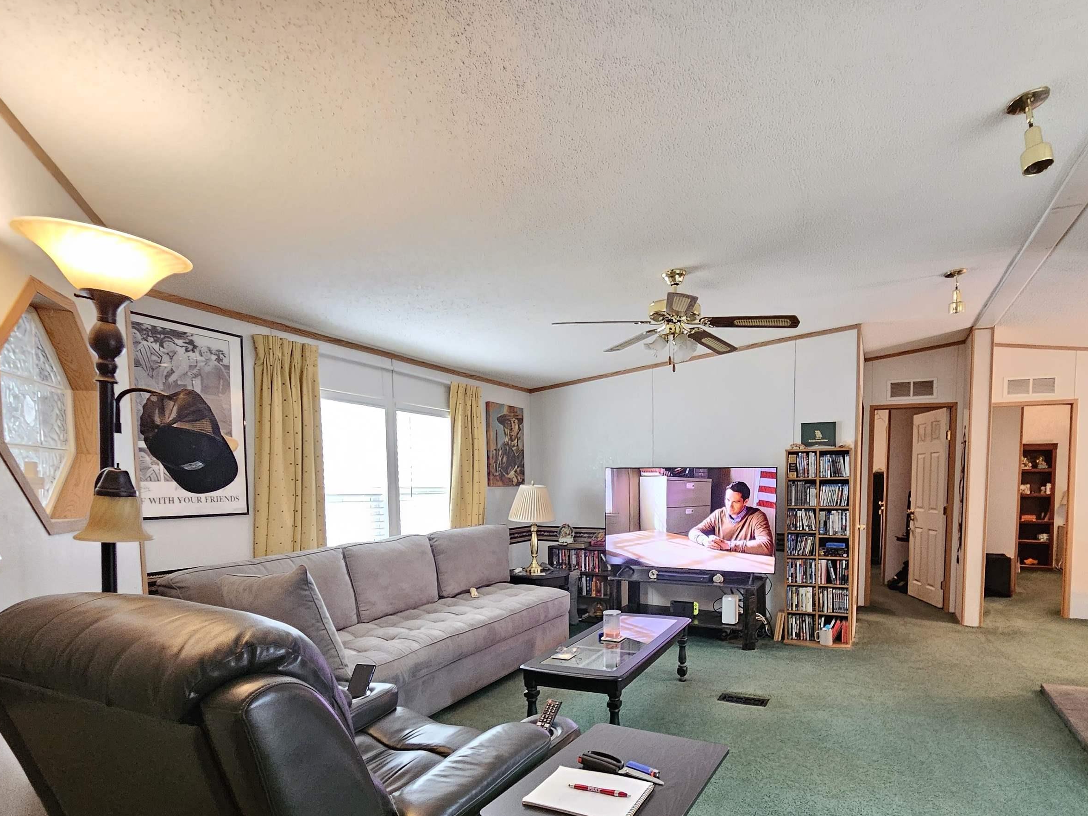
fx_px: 534
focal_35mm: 17
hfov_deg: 89.6
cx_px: 662
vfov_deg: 73.2
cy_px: 519
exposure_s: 1/24
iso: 1000
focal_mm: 2.2
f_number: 2.2
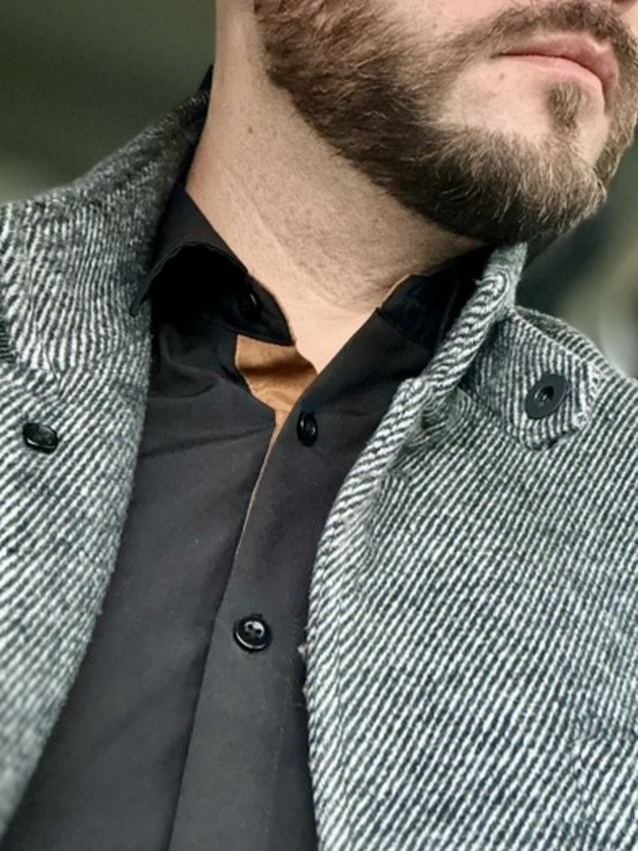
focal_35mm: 59
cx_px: 449
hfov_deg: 24.6
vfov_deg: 32.6
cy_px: 338
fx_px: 1449
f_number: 1.9
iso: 640
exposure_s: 1/14
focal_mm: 2.69
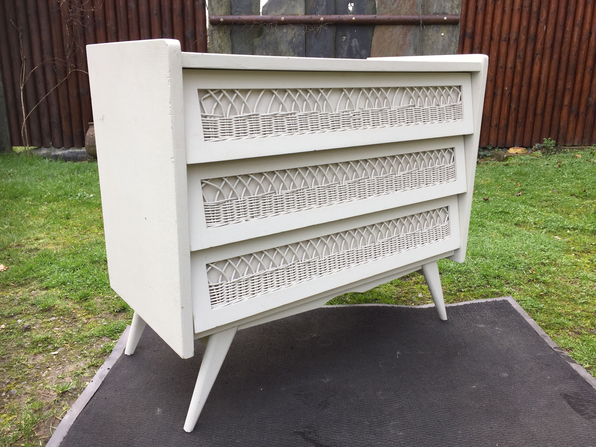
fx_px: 499
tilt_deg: -15.0
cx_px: 298
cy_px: 224
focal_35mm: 29
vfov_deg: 48.2
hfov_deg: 61.7
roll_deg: -0.7
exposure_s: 1/111
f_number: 2.2
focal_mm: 4.15
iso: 32
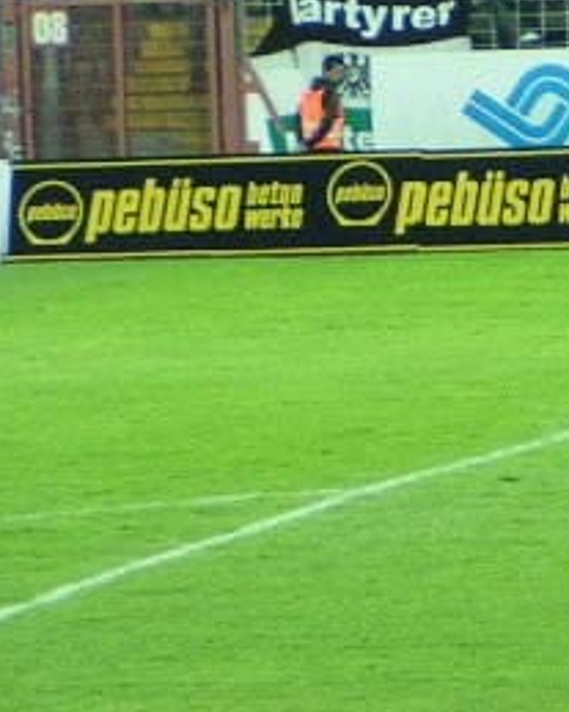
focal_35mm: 452
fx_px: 9520
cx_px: 1025
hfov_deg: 3.4
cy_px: 676
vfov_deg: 4.3
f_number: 3.5
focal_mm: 22.9
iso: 200
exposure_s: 1/25
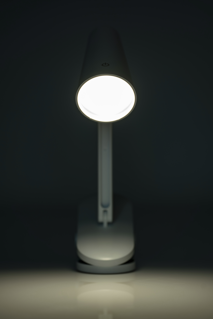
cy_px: 160
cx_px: 106
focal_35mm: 105
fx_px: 931
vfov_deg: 19.5
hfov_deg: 13.0
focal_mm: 105
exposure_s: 1/8
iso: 100
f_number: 4
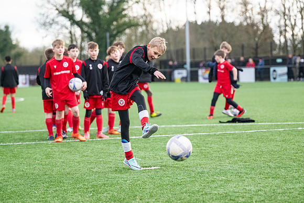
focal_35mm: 140
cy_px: 102
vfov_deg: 9.8
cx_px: 152
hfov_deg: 14.7
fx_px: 1182
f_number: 4
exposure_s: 1/2000
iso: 2000
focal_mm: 140
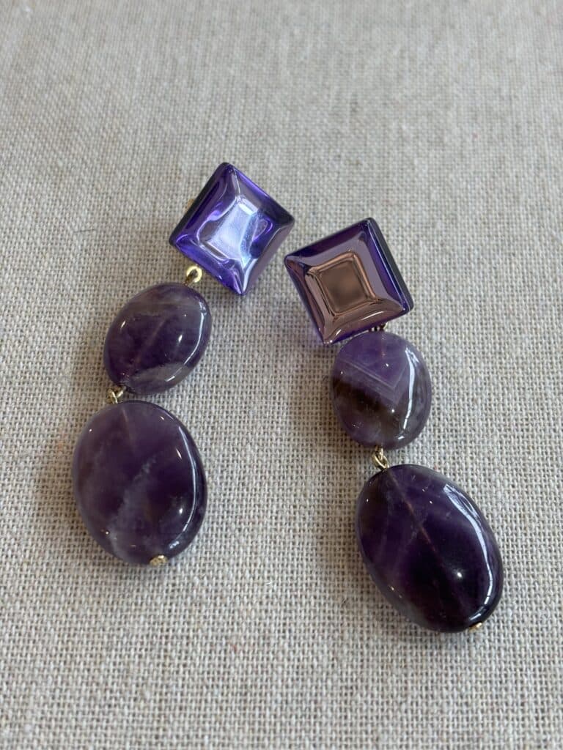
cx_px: 282
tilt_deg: -57.3
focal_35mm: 52
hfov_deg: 28.0
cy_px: 375
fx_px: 1128
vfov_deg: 36.8
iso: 32
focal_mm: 5.96
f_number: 1.6
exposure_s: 1/100
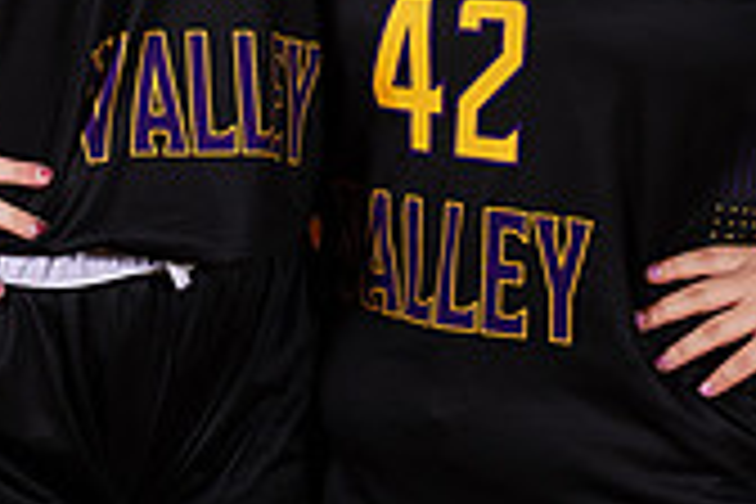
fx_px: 5061
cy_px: -313
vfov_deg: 5.6
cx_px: 225
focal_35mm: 241
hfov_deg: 8.5
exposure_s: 1/200
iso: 200
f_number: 6.3
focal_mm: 70
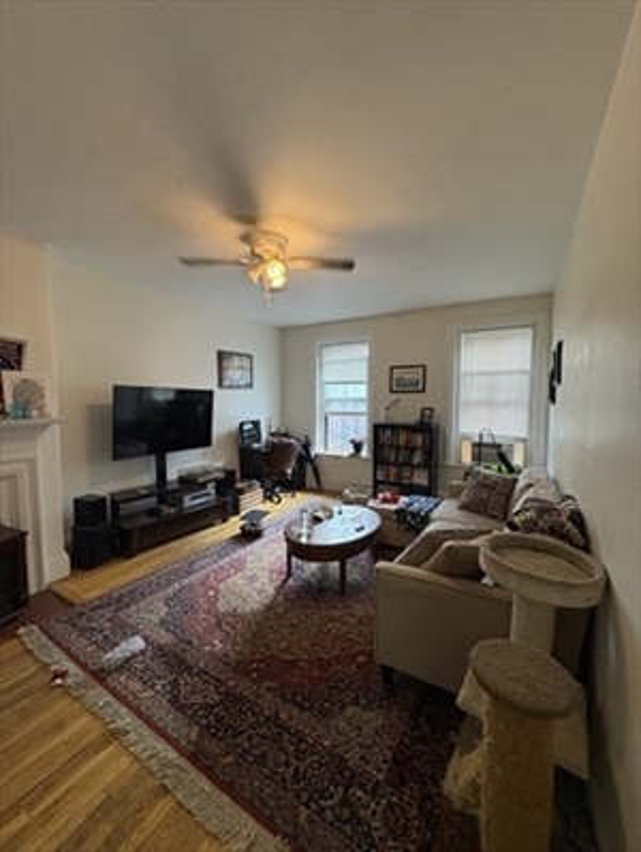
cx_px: 320
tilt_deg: -4.4
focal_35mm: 14
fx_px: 345
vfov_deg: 102.0
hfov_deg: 85.8
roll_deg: -0.5
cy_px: 426
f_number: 2.2
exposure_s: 1/60
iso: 200
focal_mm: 2.22
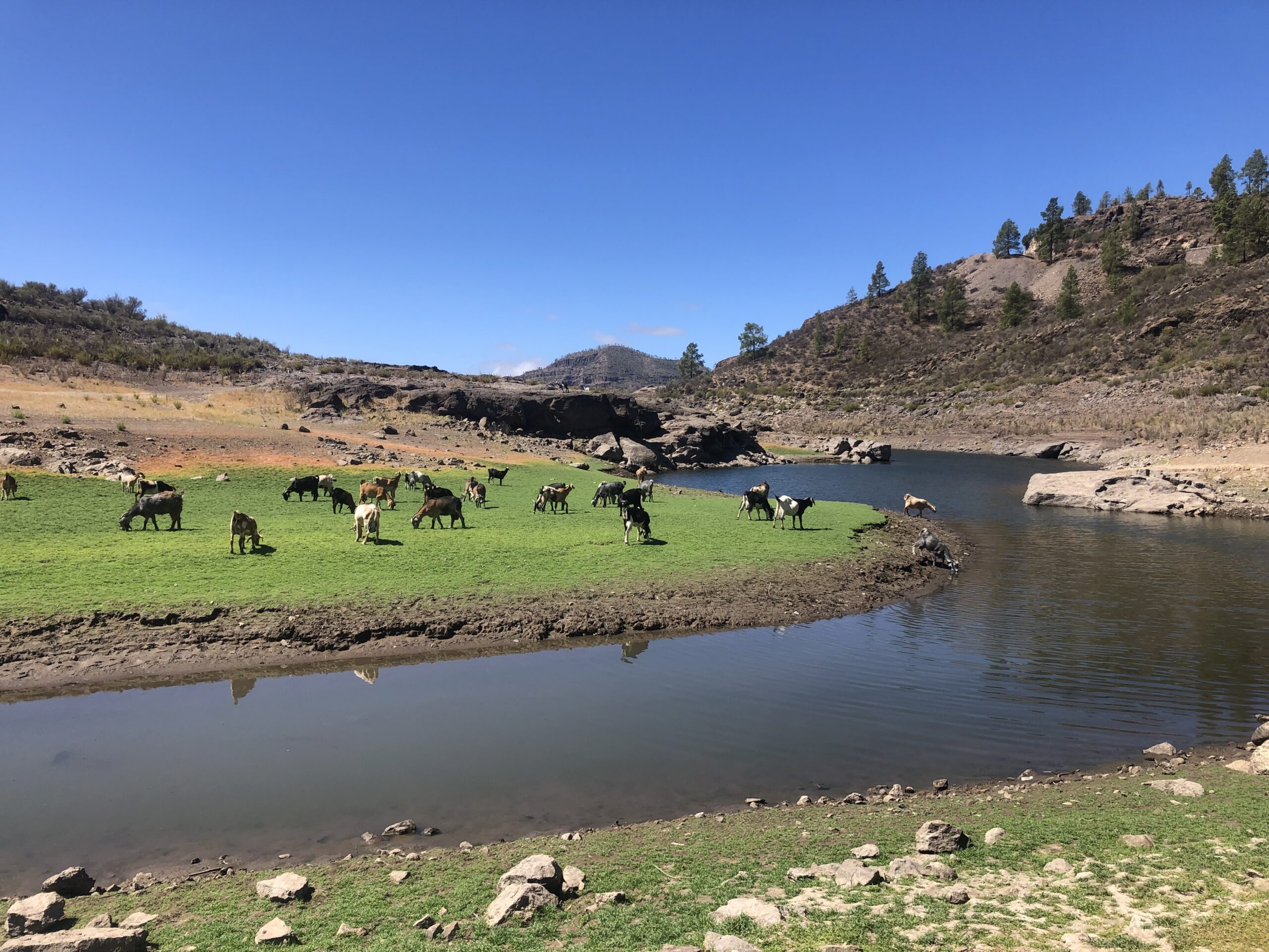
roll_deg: +0.9
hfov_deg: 63.4
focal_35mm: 28
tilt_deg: -2.8
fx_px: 1026
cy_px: 476
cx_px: 634
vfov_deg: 49.7
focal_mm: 3.99
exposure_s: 1/1736
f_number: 1.8
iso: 20
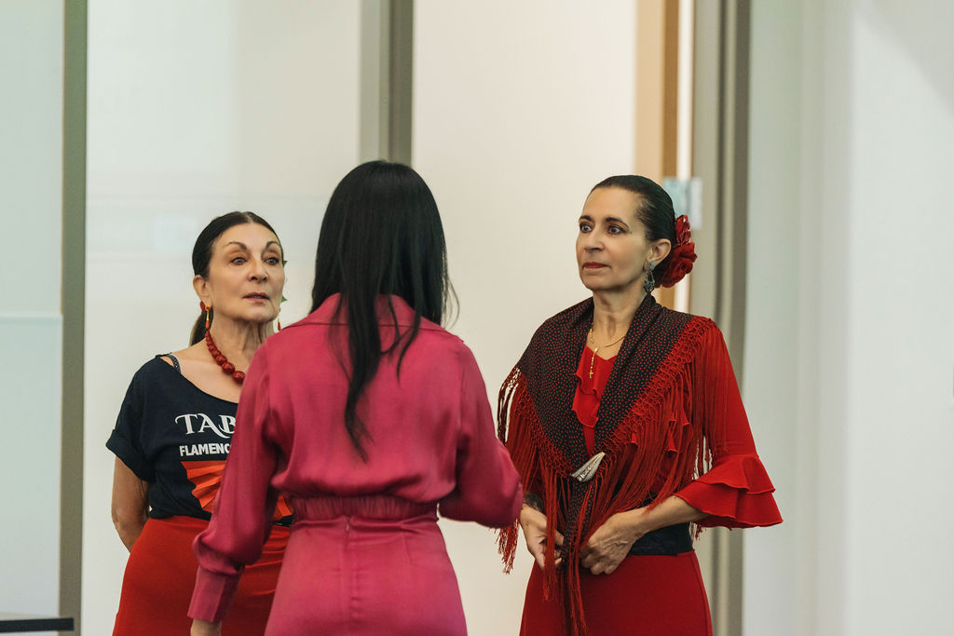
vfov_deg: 6.9
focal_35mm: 200
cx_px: 477
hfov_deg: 10.3
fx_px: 5300
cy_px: 318
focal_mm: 200
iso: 2500
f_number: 2.8
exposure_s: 1/200
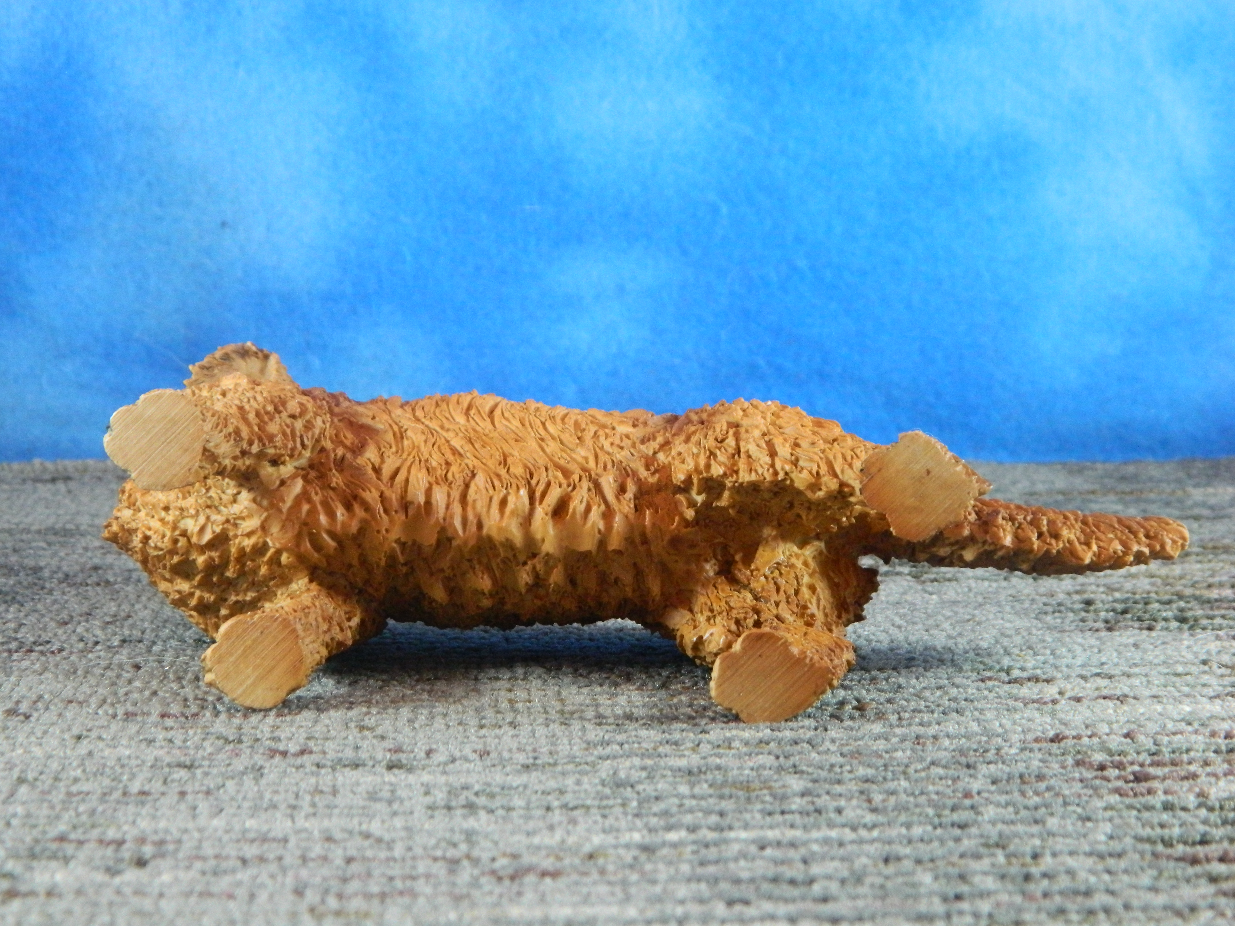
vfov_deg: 21.0
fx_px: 2497
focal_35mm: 70
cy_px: 463
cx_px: 618
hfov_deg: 27.8
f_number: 4
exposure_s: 1/20
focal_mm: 12.6
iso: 400
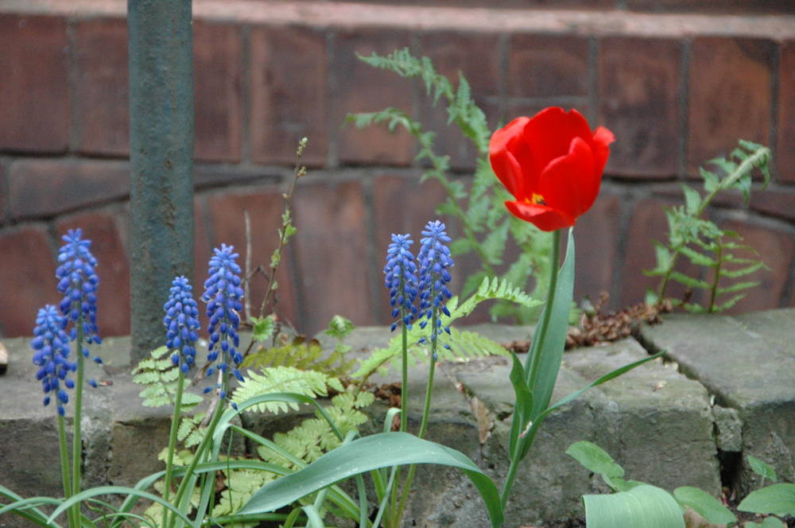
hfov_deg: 11.8
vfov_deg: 7.9
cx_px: 398
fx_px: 3837
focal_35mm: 174
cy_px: 264
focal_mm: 116
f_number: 6
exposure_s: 1/30
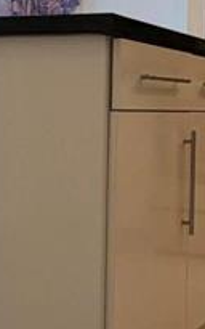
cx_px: 211
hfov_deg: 14.7
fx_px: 778
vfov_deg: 23.7
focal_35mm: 87
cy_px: 112
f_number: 2.2
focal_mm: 2.22
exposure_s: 1/120
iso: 250
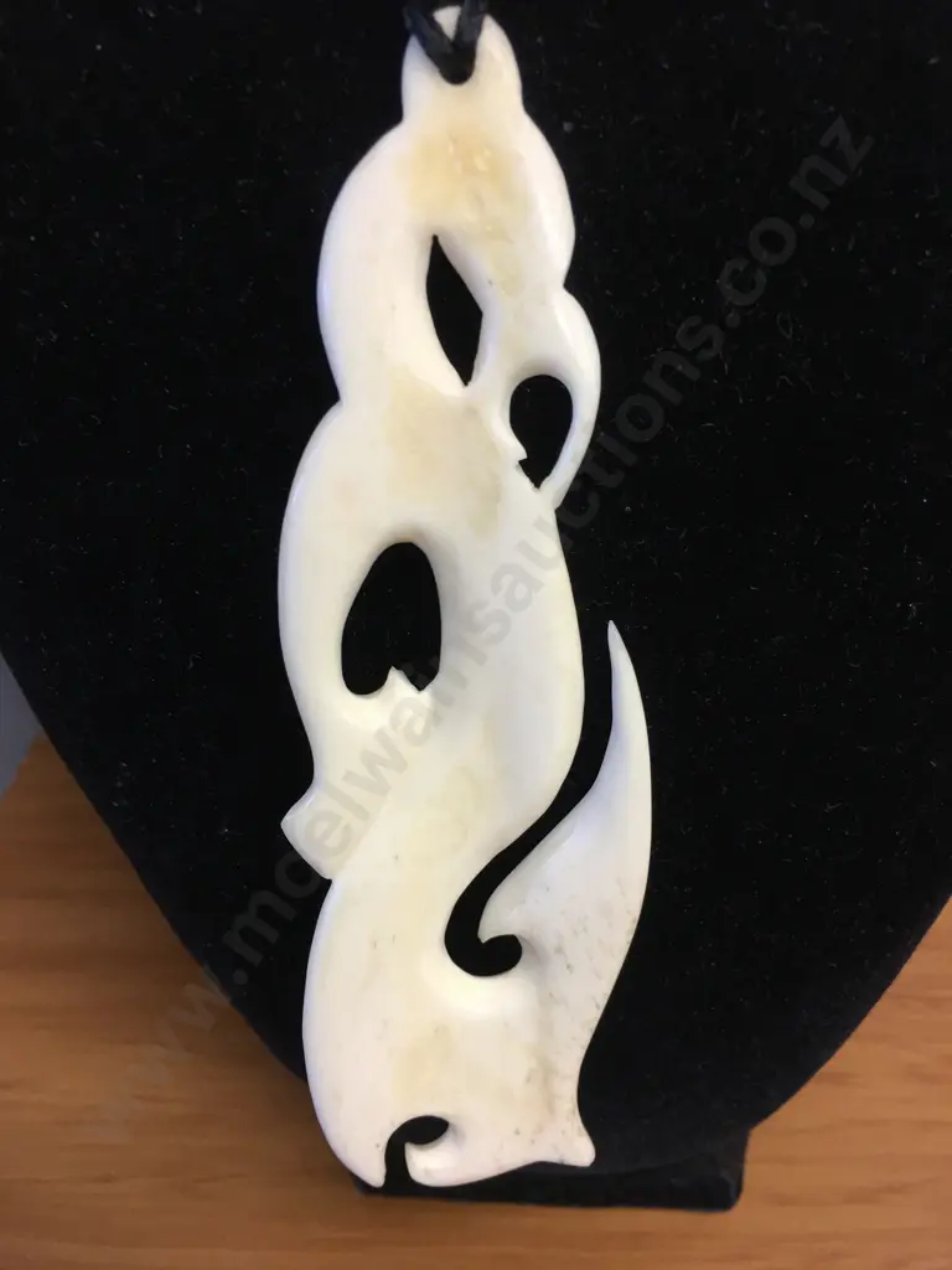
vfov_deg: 61.7
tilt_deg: -35.9
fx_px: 1063
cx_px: 476
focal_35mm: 29
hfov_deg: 48.2
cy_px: 635
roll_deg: +4.1
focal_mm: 4.15
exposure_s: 1/17
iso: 40
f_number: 2.2
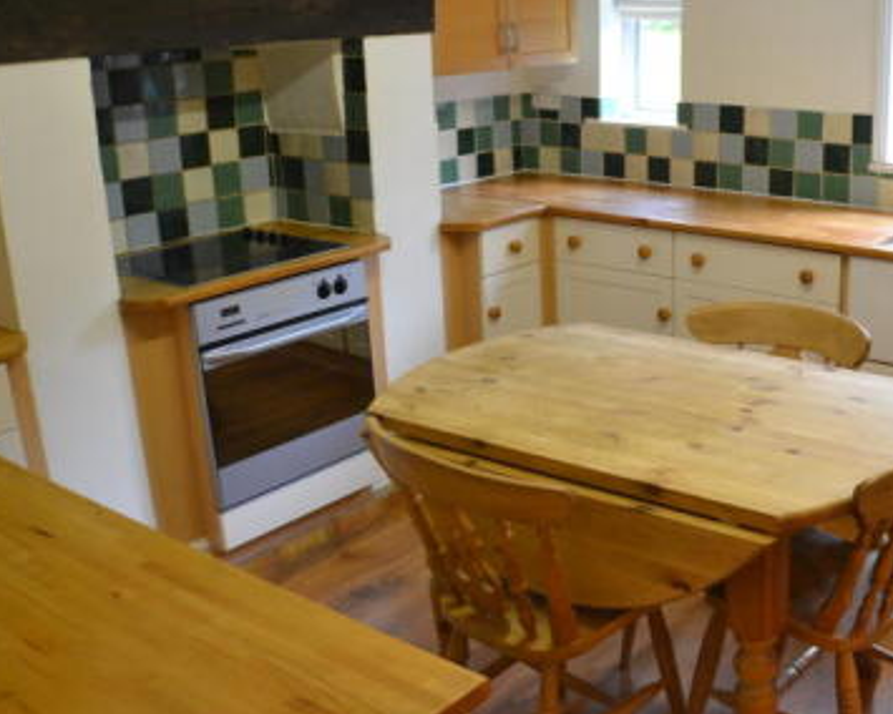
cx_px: 691
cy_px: 424
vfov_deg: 29.1
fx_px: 1374
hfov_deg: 35.1
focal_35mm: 52
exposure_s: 1/20
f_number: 3.8
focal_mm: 20
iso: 400
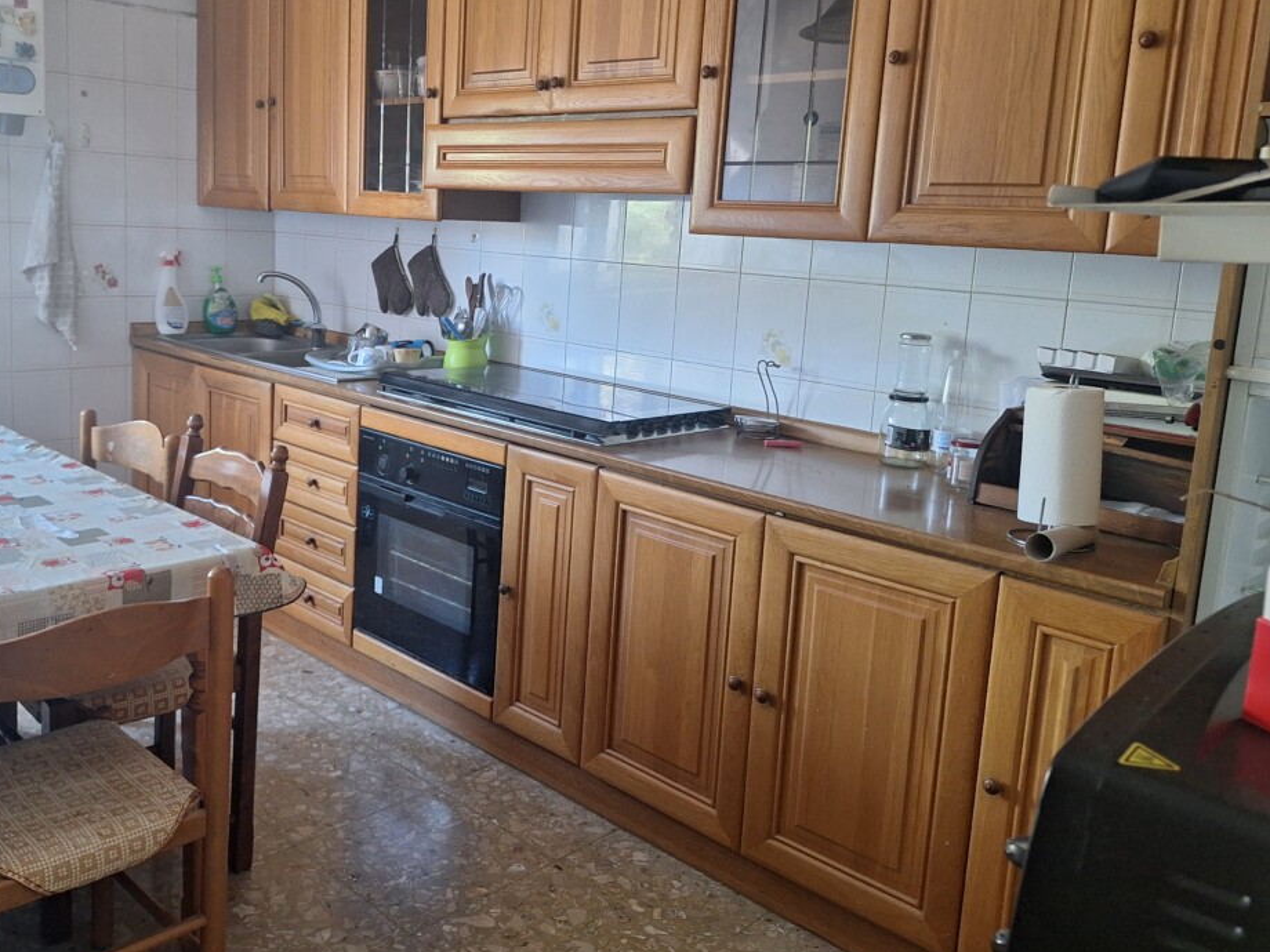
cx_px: 509
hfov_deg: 59.5
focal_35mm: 30
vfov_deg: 46.6
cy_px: 397
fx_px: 1101
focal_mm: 5.54
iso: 250
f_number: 1.8
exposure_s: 1/50
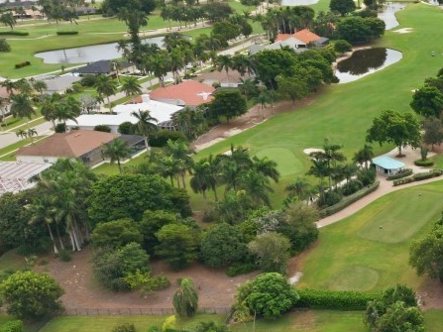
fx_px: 704
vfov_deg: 26.3
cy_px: 242
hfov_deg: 31.1
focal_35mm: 55
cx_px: 489
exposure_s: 1/3200
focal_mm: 8.7
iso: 200
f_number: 1.8
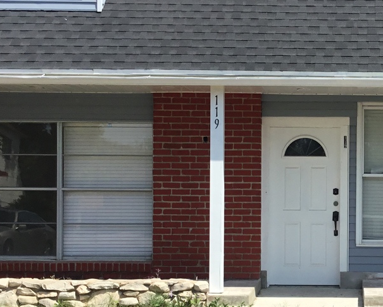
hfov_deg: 25.6
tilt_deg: -2.2
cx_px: 346
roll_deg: -0.7
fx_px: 816
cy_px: 209
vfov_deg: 21.2
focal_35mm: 72
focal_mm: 3.3
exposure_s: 1/959
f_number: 2.4
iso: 25
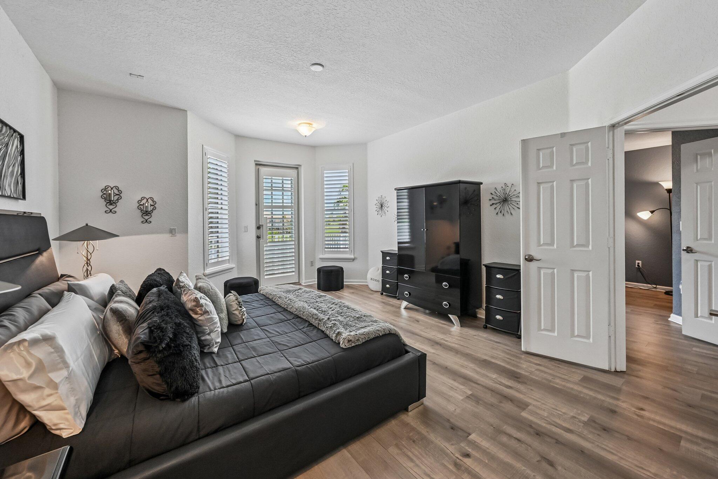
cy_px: 240
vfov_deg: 81.2
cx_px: 359
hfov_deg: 104.3
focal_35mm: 14
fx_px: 279
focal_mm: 14
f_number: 8
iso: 2500
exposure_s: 1/250
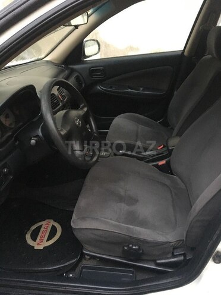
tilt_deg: -29.1
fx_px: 247
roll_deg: +2.3
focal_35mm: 29
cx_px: 110
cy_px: 148
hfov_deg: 48.2
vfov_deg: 61.7
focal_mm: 4.15
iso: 250
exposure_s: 1/17
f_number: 2.2
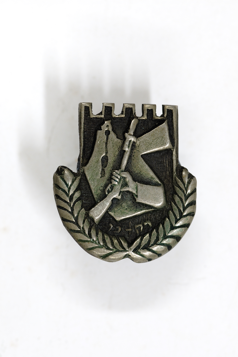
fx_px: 1565
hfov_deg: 8.7
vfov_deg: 13.1
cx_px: 119
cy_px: 178
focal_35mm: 158
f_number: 11
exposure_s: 1/4
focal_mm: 105
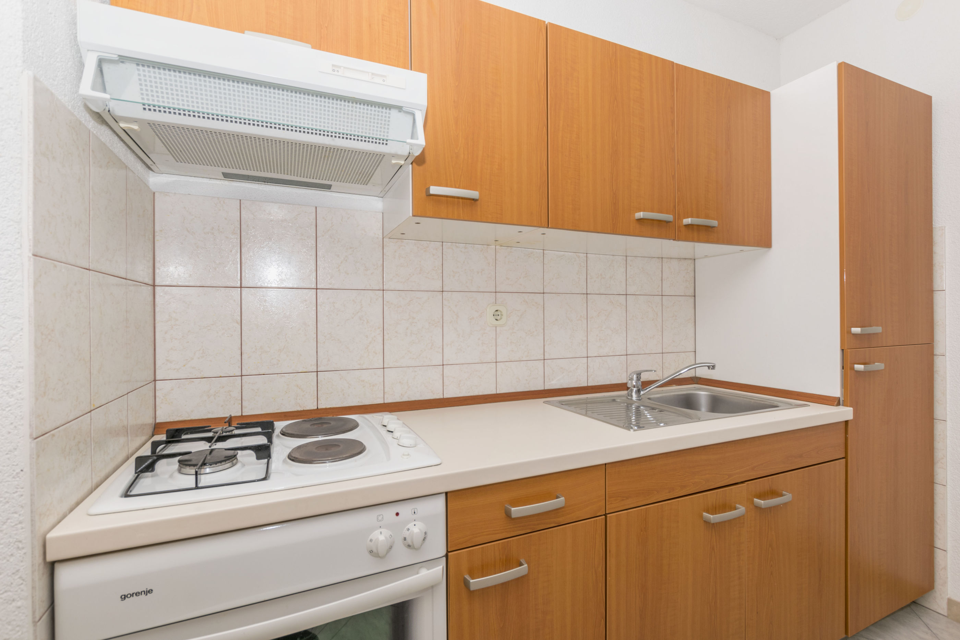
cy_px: 320
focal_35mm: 16
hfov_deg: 95.0
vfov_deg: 72.1
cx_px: 480
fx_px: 440
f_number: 8
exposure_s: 1/160
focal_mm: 11
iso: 100
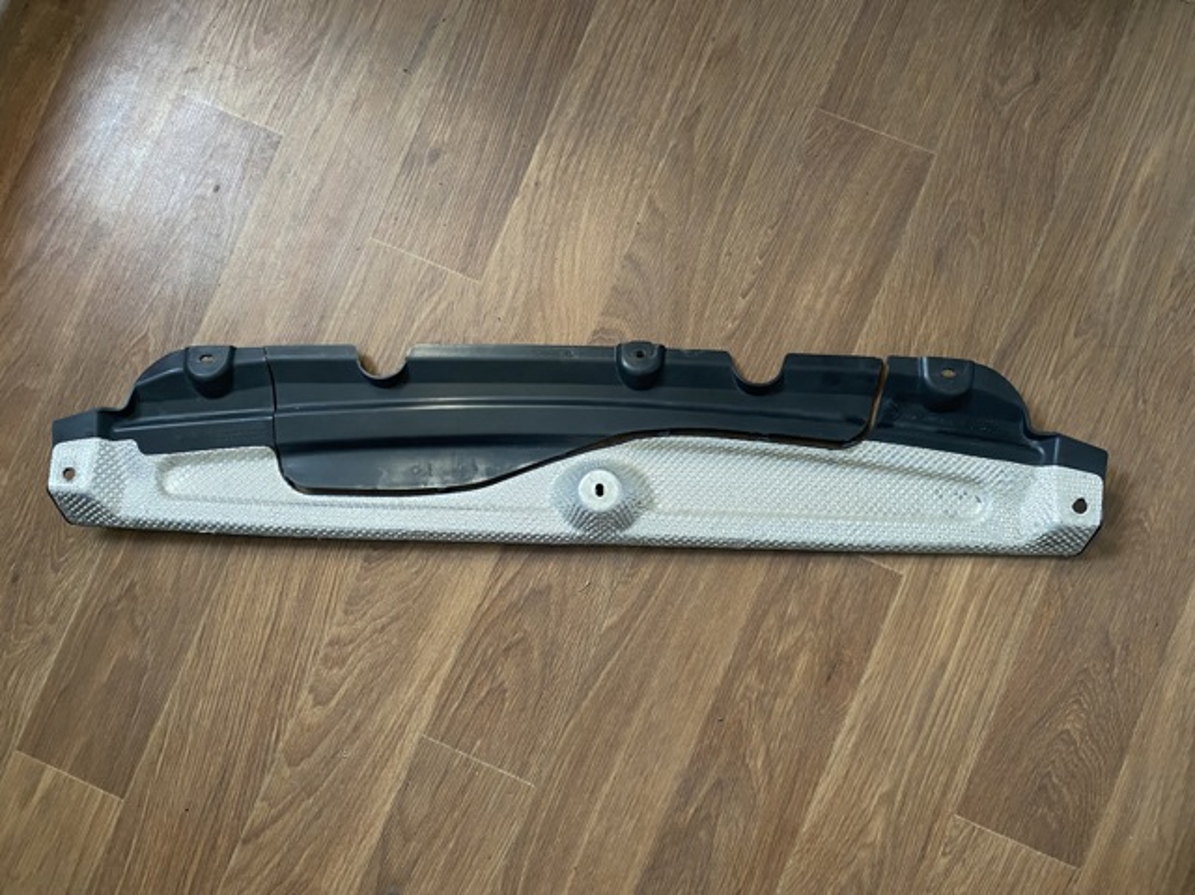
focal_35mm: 26
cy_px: 448
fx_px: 897
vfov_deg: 53.0
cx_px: 598
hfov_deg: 67.3
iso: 400
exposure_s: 1/60
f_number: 1.8
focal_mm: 4.25
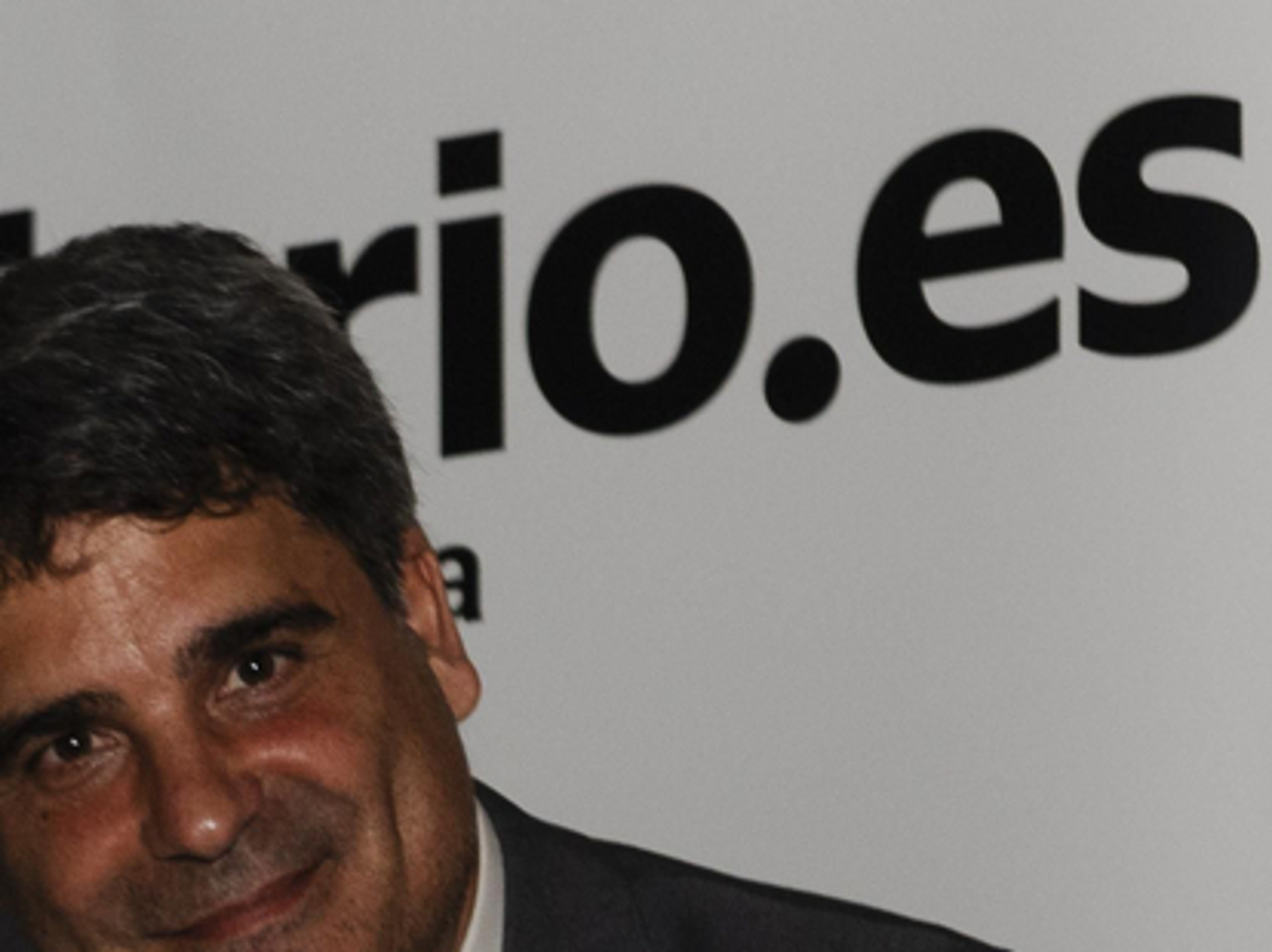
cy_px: 1743
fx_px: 8190
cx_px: 15
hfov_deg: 8.8
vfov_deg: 6.5
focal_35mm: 223
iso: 1000
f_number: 4.5
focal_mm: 48
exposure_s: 1/200
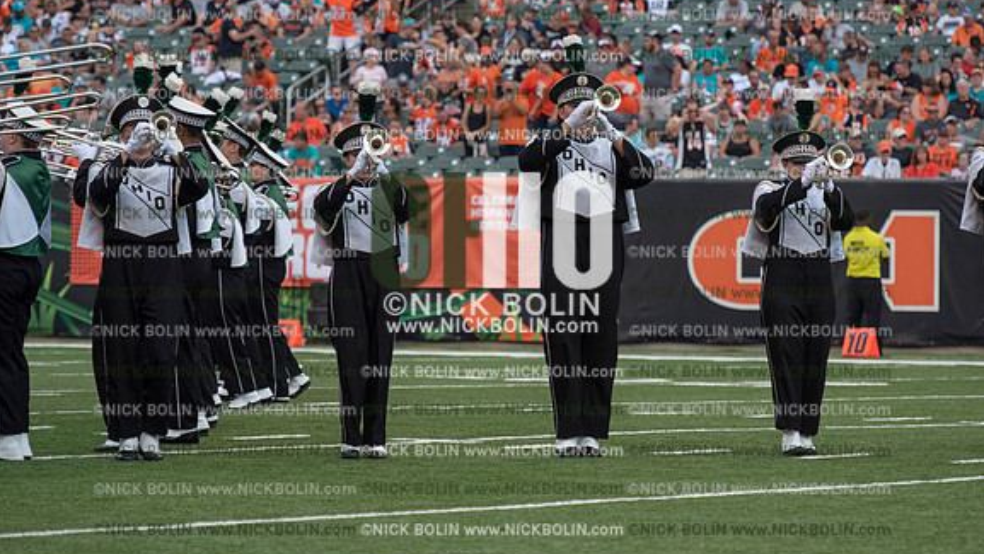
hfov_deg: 9.8
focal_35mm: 221
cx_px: 491
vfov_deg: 5.5
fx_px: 5768
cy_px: 253
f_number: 5.6
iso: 400
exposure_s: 1/1250
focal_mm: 210
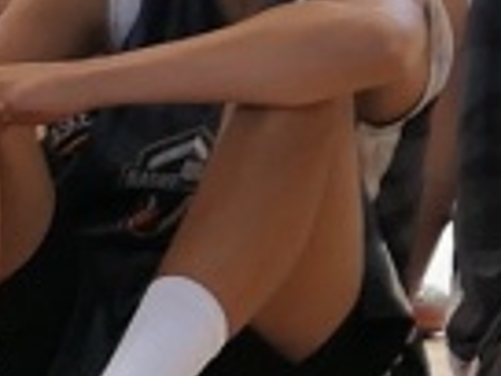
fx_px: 13301
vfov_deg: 1.6
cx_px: -663
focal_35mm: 919
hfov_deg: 2.1
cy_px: 214
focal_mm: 26.4
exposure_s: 1/125
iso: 320
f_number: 2.8
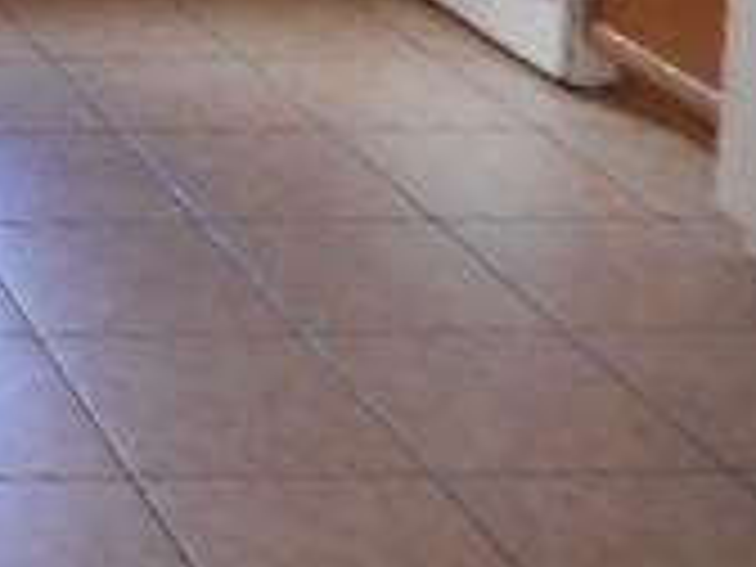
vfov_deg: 13.8
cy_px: -472
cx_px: -580
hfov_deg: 17.2
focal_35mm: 95
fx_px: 2075
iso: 400
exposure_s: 1/30
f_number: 3.7
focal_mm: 4.5
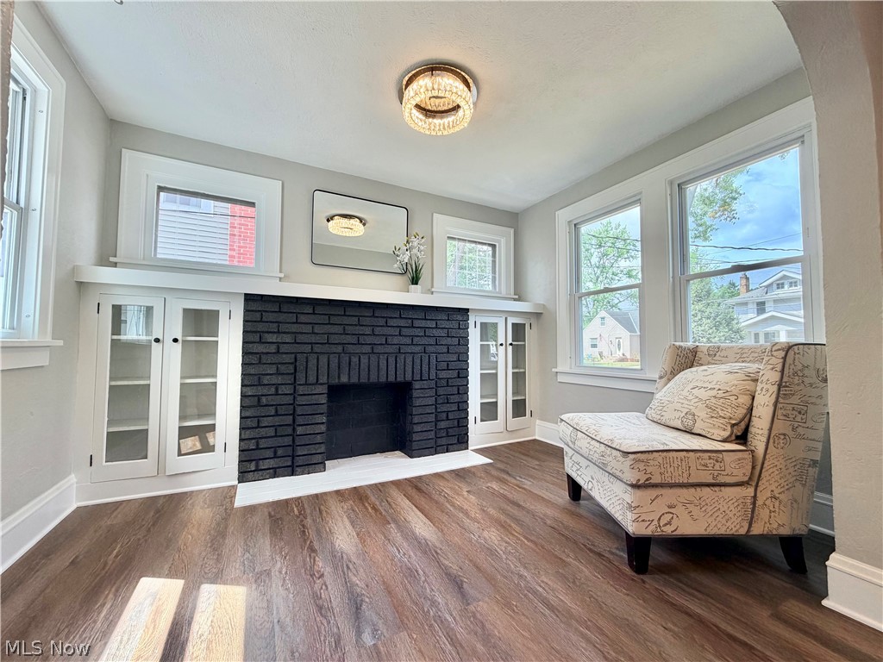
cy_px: 331
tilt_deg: +3.0
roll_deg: -0.2
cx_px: 442
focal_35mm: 14
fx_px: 357
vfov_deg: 85.7
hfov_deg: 102.1
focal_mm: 2.22
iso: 64
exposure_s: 1/143
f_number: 2.2
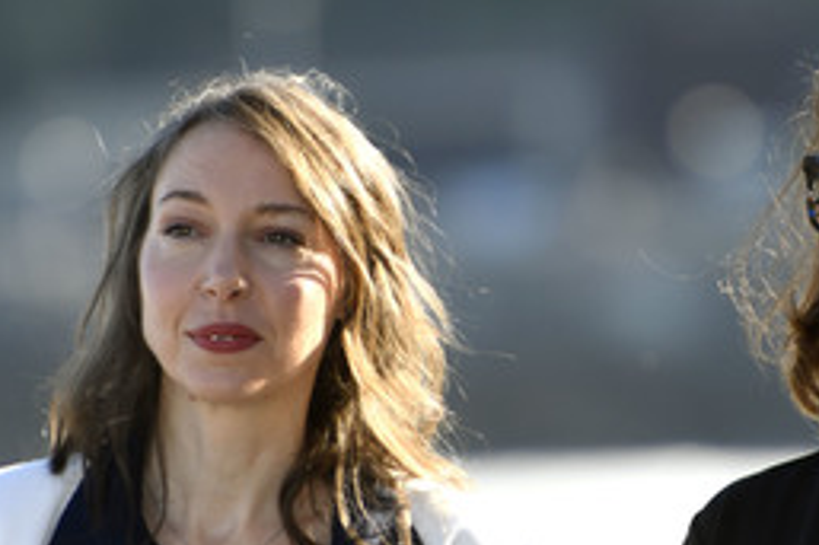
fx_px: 15960
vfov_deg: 2.0
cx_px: 575
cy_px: 421
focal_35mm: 702
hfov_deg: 2.9
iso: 640
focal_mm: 400
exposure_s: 1/800
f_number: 5.6
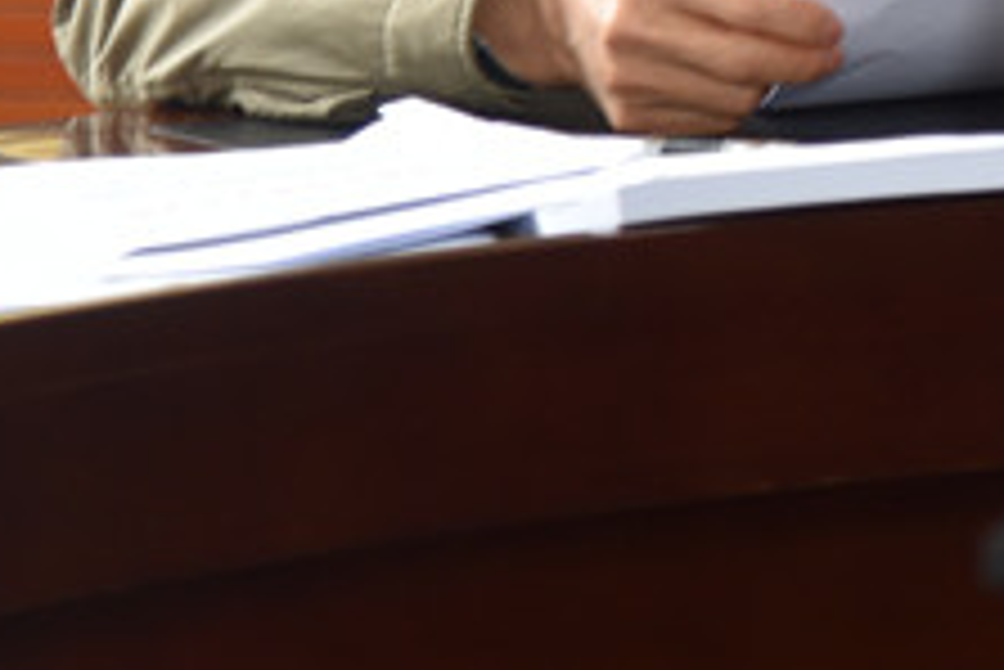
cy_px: -652
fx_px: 10102
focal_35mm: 362
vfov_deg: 3.8
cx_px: 1315
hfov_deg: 5.7
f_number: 4
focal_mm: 85
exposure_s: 1/60
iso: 720
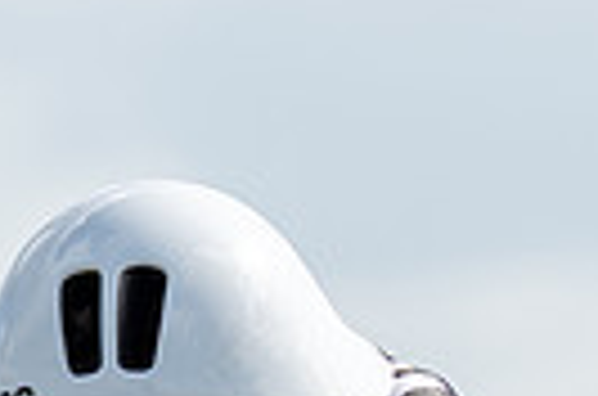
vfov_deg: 0.7
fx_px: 33508
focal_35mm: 2022
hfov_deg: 1.0
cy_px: 1346
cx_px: 196
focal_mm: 171
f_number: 4
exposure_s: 1/1000
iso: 100
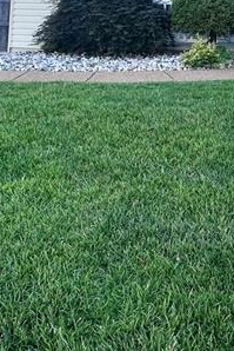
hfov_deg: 27.0
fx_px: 487
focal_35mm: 50
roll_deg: -2.1
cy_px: -52
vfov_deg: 33.5
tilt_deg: +9.0
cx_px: 127
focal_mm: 2.22
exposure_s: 1/396
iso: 40
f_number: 2.2
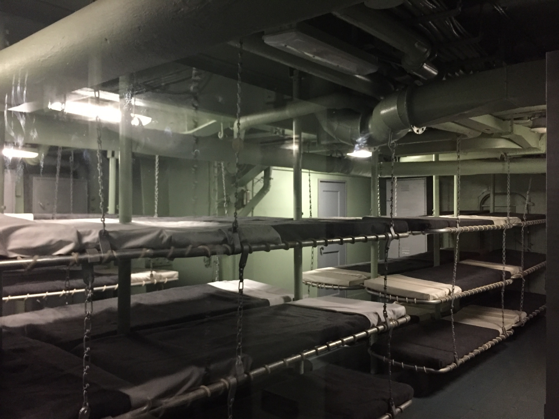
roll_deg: -0.6
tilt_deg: +0.4
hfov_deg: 61.7
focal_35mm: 29
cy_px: 210
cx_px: 280
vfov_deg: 48.2
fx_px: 468
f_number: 2.2
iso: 320
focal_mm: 4.15
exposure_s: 1/15
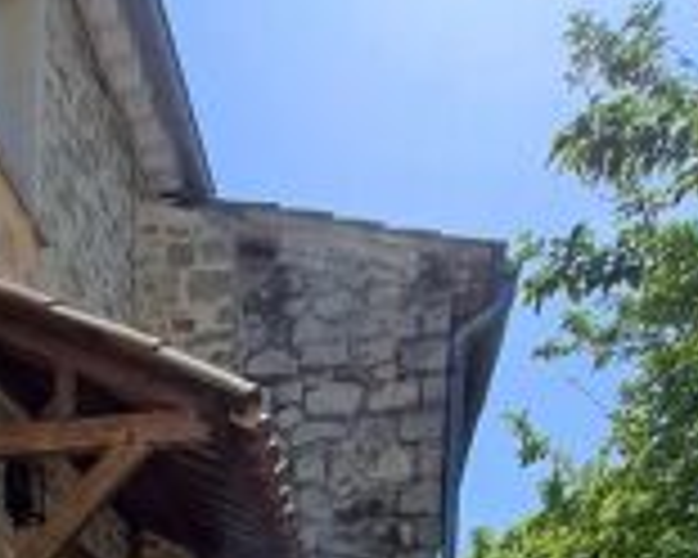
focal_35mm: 35
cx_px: 189
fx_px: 723
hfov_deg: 49.8
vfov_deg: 27.7
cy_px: 848
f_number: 2.2
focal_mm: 1.42
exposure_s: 1/2500
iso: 40
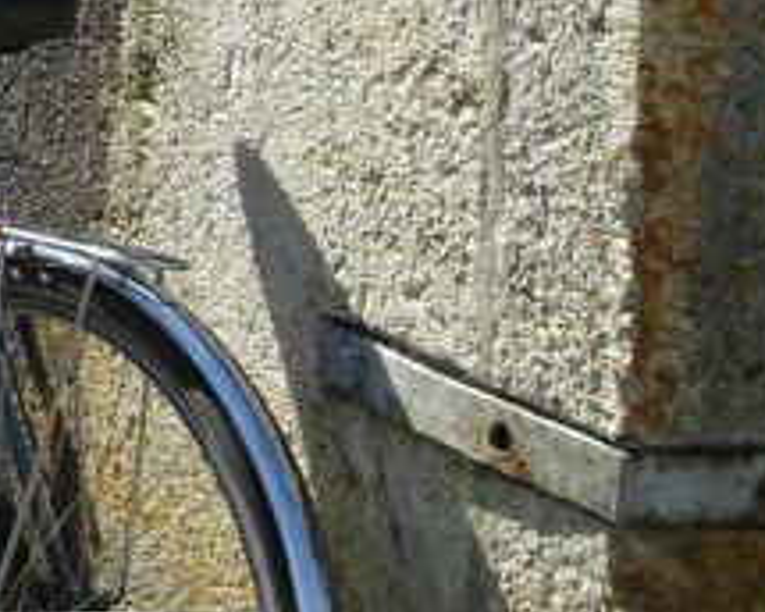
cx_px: -608
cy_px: -224
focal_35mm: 116
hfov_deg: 14.6
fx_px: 2626
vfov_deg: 12.8
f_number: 4
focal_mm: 5.43
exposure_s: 1/400
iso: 80
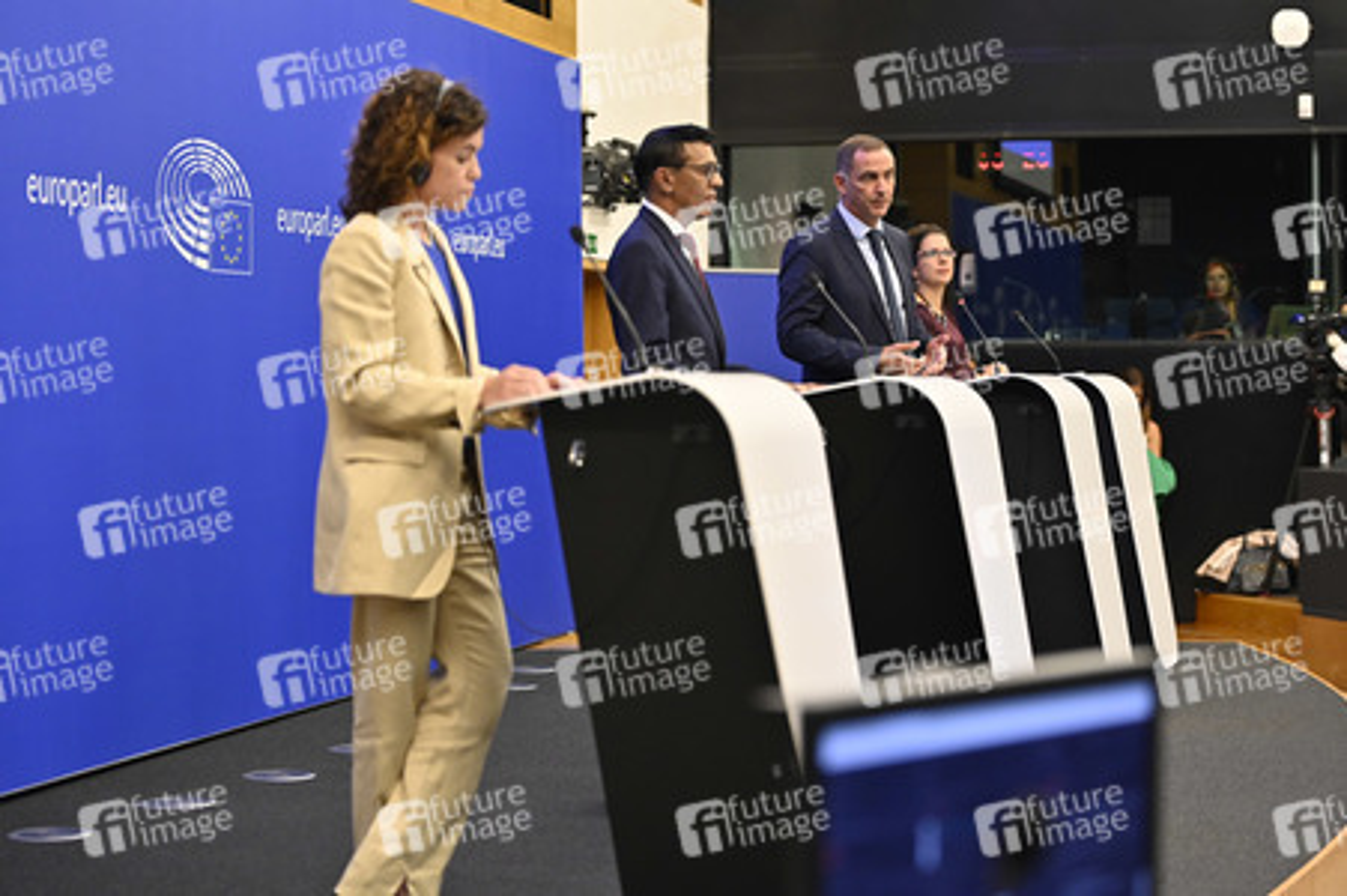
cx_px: 674
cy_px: 448
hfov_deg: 28.9
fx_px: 2617
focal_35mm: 70
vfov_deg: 19.4
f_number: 2.8
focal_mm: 70
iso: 2500
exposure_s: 1/320
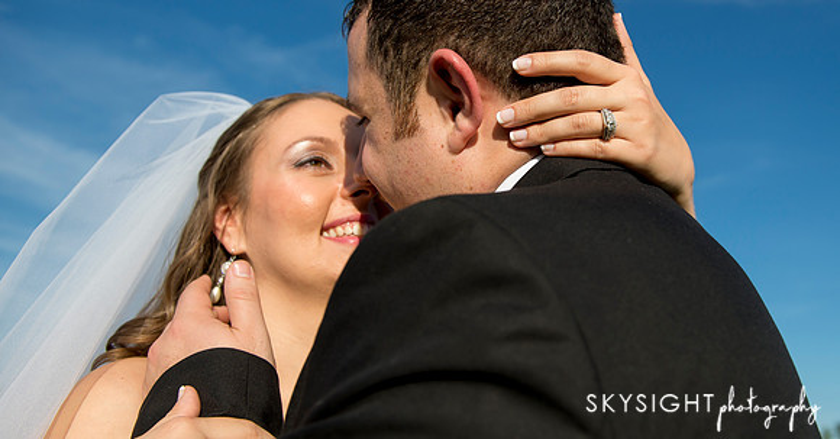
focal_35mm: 32
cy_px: 174
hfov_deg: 61.5
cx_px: 516
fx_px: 697
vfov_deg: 34.8
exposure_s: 1/2000
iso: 250
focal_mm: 24
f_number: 4.5
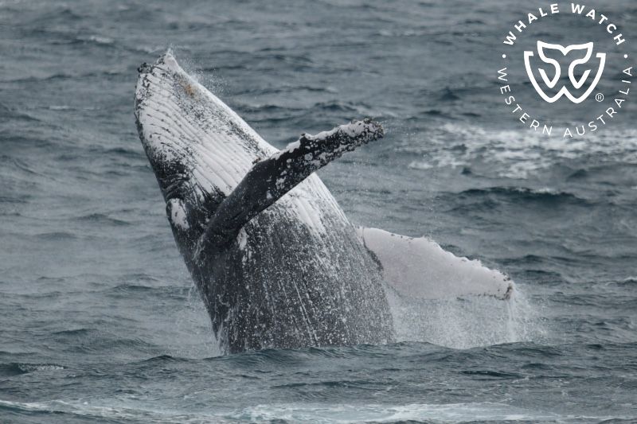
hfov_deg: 3.4
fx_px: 10614
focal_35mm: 600
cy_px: 212
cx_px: 318
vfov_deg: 2.3
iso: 1100
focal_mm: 600
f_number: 6.3
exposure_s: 1/8000
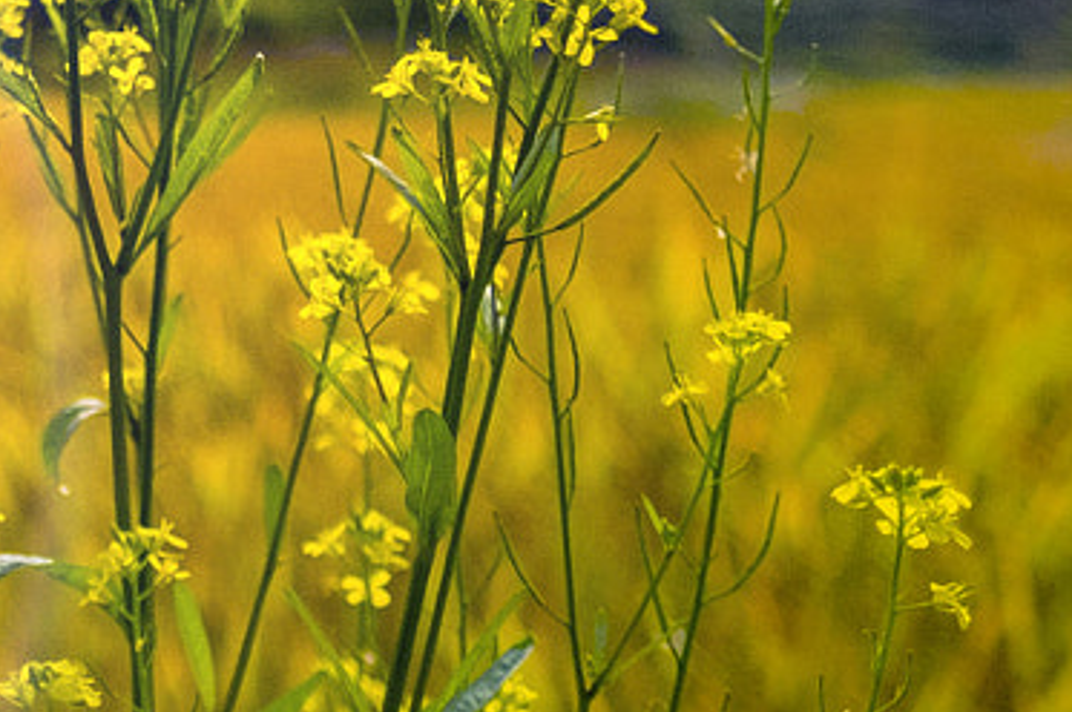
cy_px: -347
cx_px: -969
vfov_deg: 12.6
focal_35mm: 103
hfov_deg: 16.1
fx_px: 3064
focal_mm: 16
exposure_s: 1/16000
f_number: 1.8
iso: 200
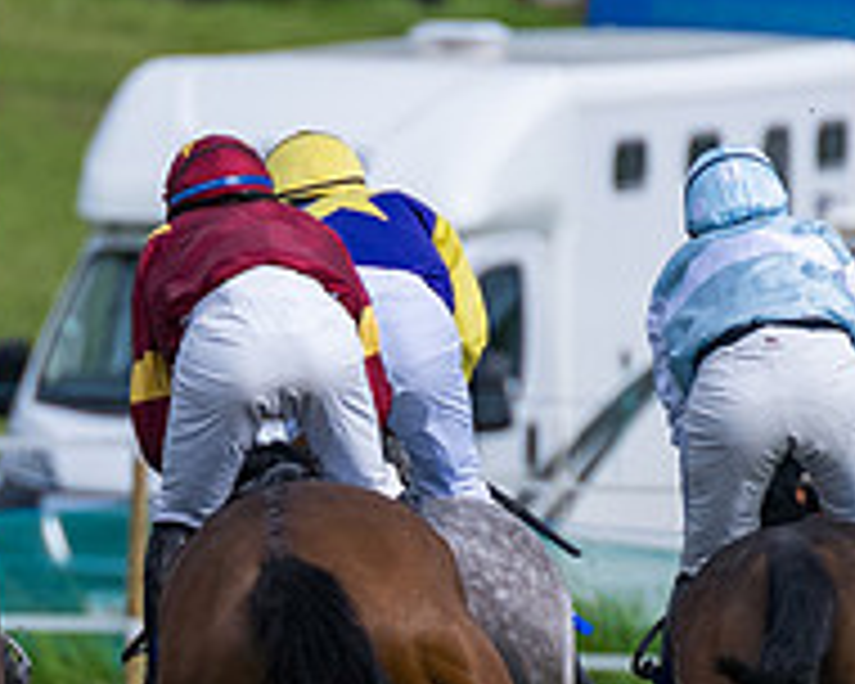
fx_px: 35427
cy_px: 666
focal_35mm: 1400
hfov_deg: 1.4
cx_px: 262
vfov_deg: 1.1
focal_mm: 280
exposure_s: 1/4000
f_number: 4
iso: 400
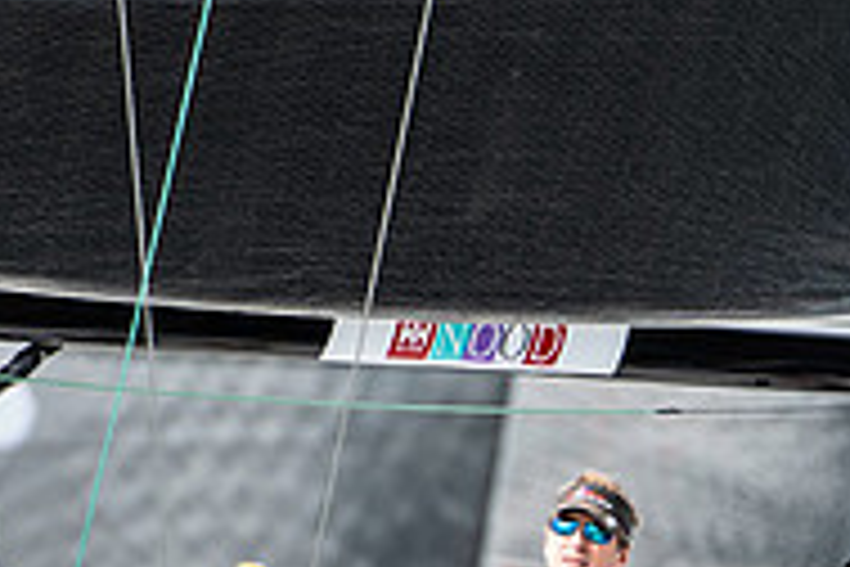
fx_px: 36948
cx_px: 967
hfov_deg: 1.3
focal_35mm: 1565
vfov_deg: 0.9
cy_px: 691
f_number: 5
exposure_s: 1/1250
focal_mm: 340
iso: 320
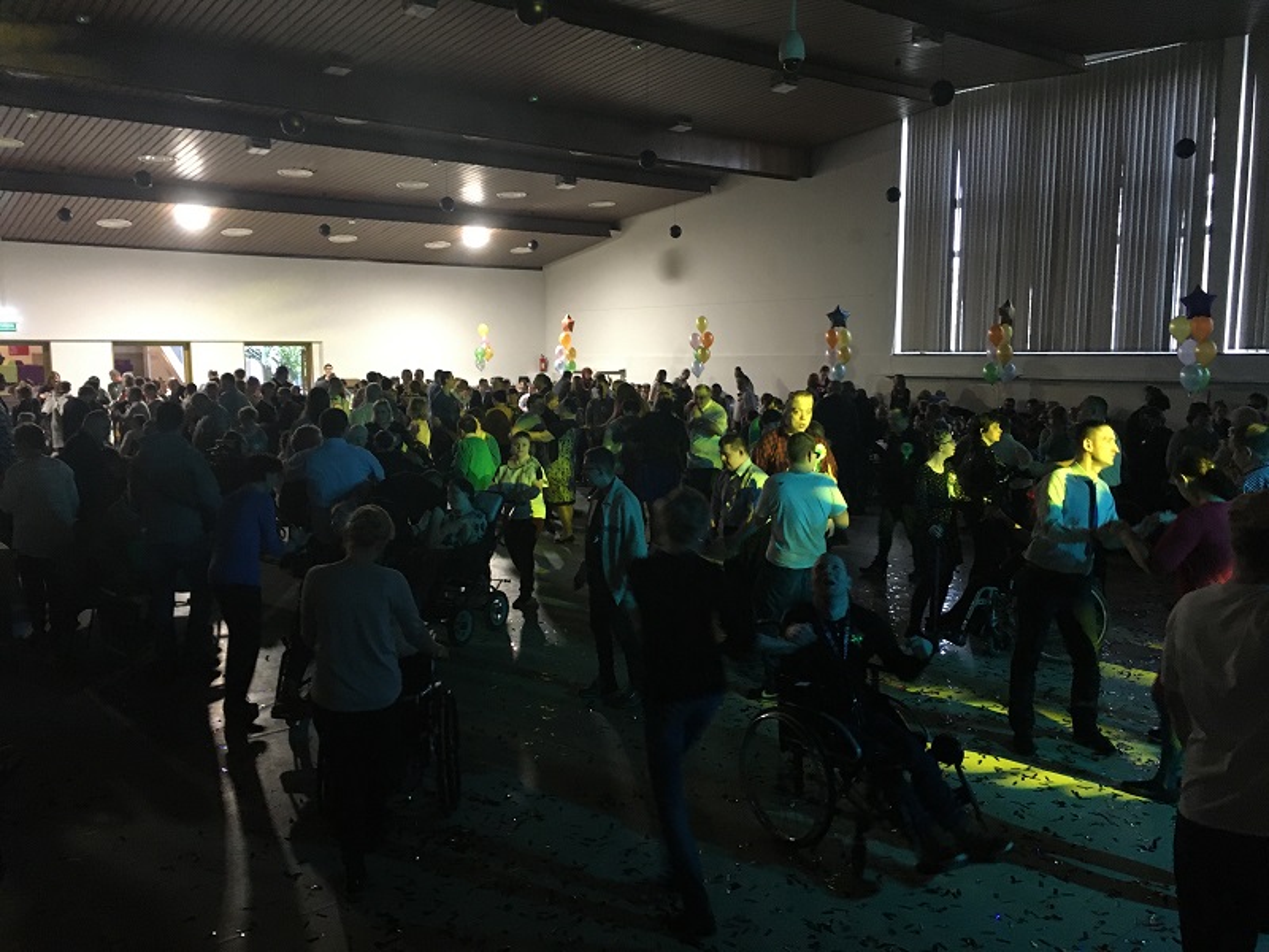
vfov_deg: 48.2
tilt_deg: -5.9
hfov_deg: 61.7
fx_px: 1063
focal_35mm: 29
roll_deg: +0.1
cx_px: 634
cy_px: 476
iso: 200
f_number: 2.2
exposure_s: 1/17
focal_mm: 4.15
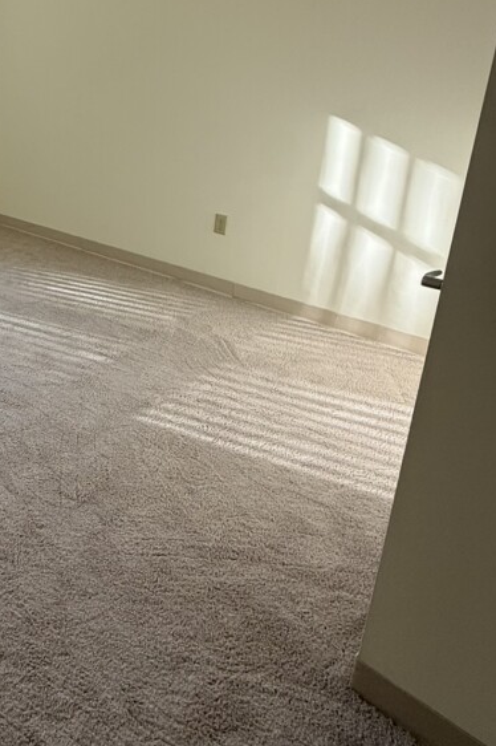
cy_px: 232
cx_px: -1
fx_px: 579
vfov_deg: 63.4
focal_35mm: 28
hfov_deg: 40.5
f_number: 2.2
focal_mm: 2.22
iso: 80
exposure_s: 1/99
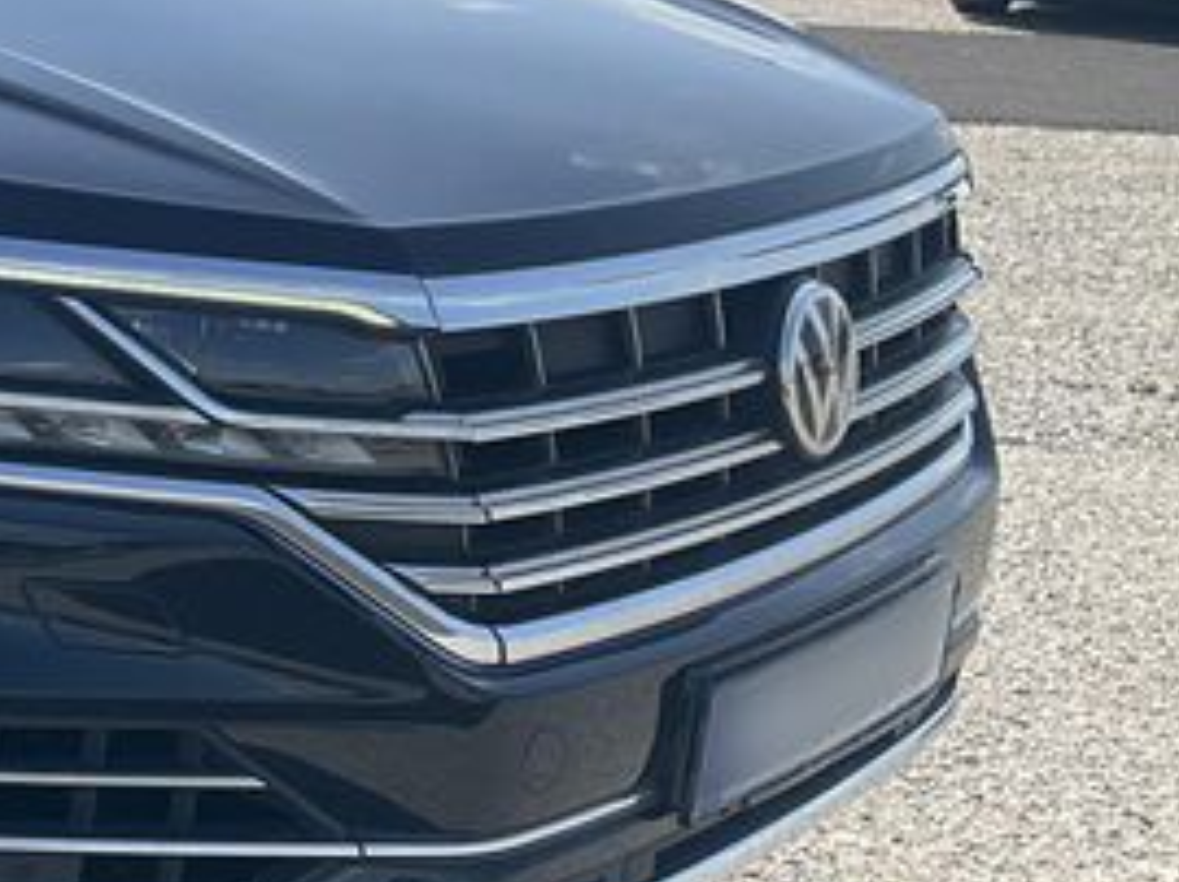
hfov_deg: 20.0
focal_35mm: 86
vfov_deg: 17.1
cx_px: -533
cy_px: 437
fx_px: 2927
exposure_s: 1/1098
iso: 25
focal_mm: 3
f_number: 1.8
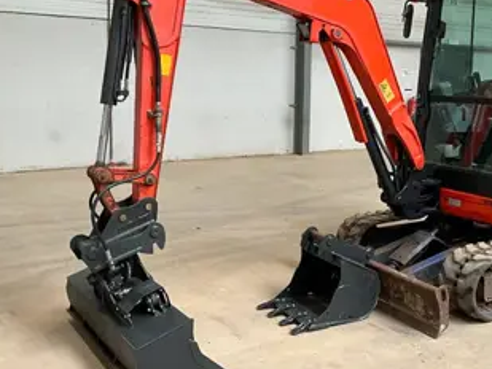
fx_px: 640
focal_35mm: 45
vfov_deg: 32.1
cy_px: 153
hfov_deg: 41.4
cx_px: 338
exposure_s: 1/60
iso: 80
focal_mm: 3
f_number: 1.8
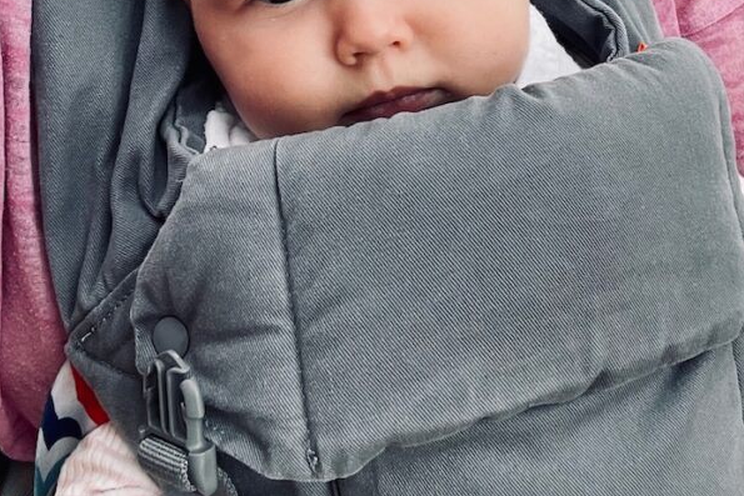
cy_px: 62
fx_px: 868
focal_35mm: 42
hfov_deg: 46.4
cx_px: 370
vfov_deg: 30.7
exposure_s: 1/121
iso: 32
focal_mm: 2.71
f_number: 2.2
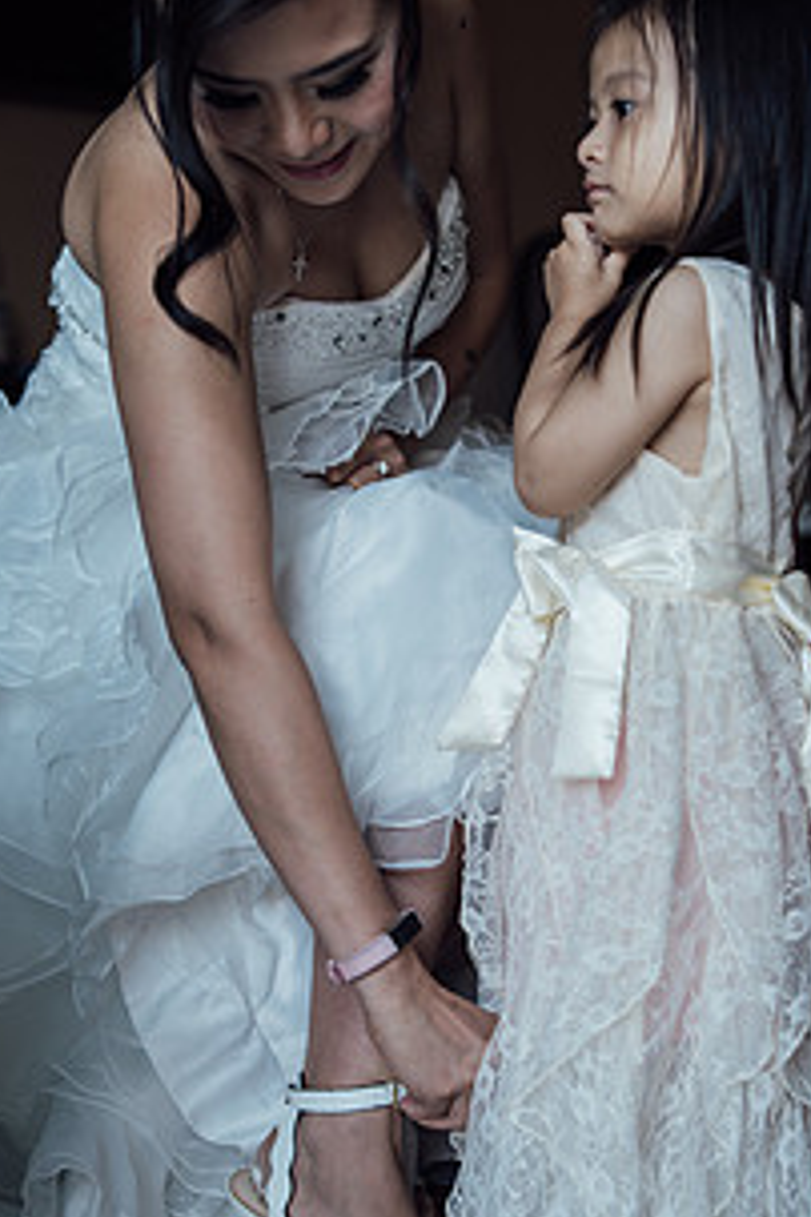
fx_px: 1757
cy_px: 611
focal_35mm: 52
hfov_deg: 26.0
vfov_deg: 38.2
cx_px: 474
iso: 250
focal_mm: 35
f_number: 2
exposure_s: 1/200
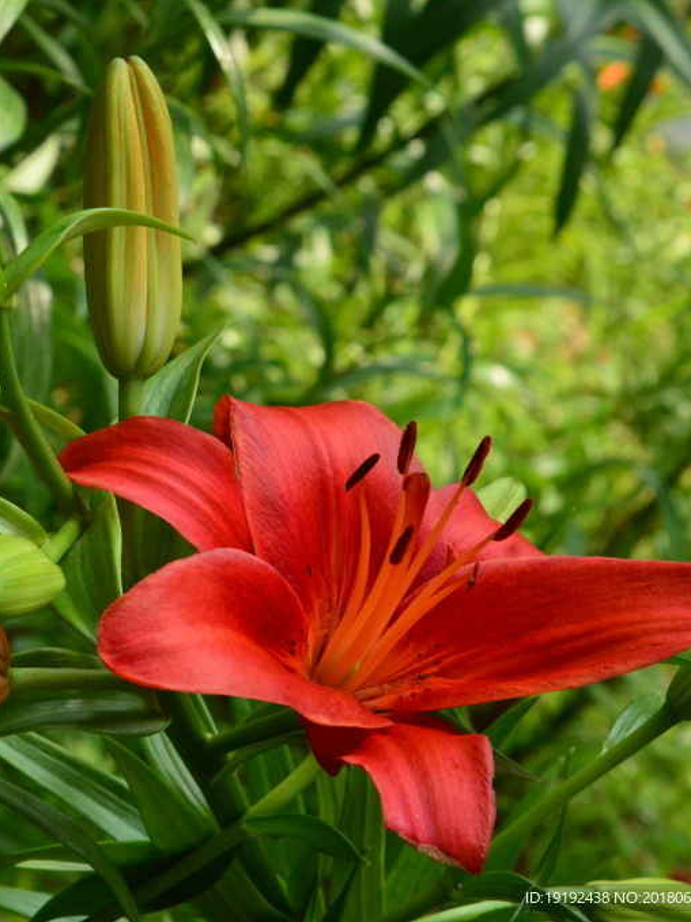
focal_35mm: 135
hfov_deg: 10.9
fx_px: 3595
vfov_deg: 14.6
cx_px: 137
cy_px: 462
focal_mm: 62
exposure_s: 1/250
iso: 1000
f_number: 16
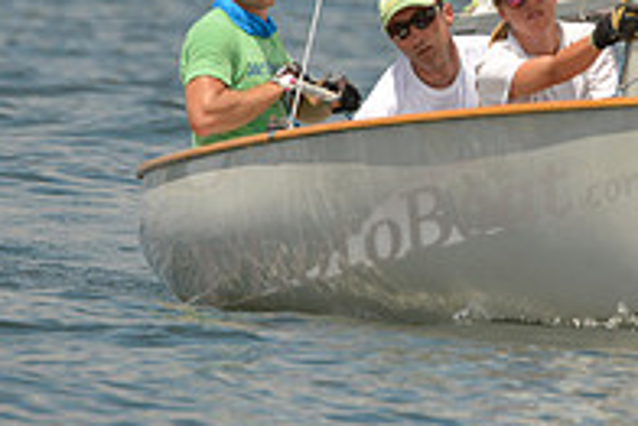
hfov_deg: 1.7
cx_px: 827
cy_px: 11
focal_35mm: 1181
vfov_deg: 1.2
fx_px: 20945
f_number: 7.1
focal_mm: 400
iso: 200
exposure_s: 1/1250
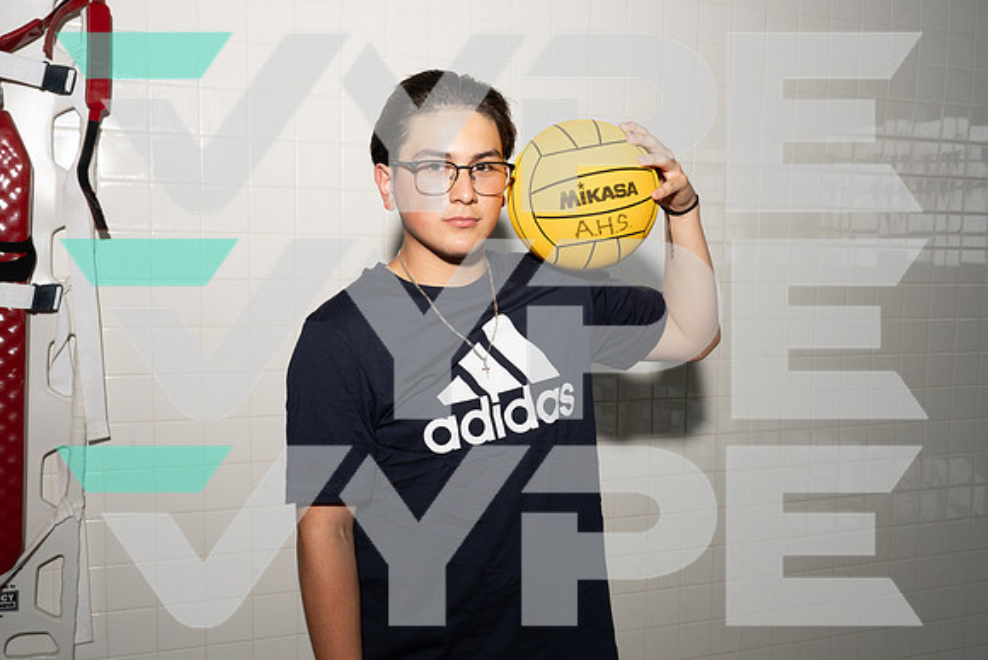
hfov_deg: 54.4
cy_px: 330
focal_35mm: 35
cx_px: 494
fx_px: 961
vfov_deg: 37.9
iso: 1250
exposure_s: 1/250
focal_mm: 35
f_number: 11
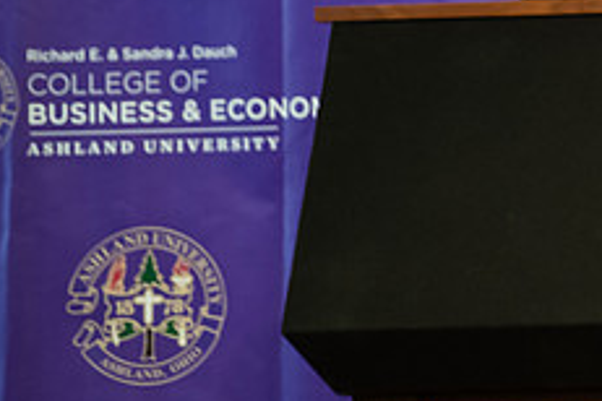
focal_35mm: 503
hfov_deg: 4.1
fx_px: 8411
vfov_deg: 2.7
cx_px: 714
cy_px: 4
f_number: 2.8
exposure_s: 1/200
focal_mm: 200
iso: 2500
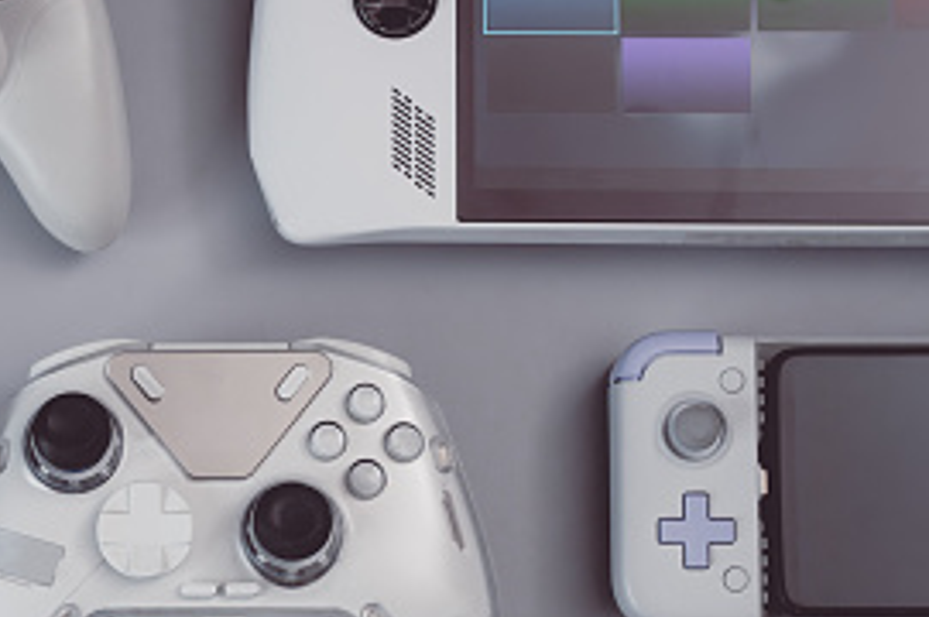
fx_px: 2423
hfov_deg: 21.5
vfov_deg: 14.4
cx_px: 214
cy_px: 492
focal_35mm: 94
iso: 800
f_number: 5.6
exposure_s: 1/200
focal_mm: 50
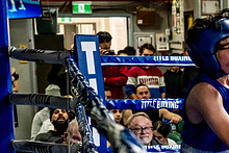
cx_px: 277
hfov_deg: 14.5
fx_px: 872
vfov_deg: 9.9
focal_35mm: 137
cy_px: 155
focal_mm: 35
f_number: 2.8
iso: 5000
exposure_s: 1/800
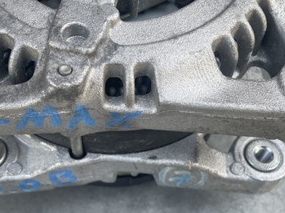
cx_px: 129
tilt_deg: -51.0
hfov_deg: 41.2
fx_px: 378
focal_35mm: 46
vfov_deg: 31.4
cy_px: 132
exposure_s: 1/121
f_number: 1.6
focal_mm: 4.2
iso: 32
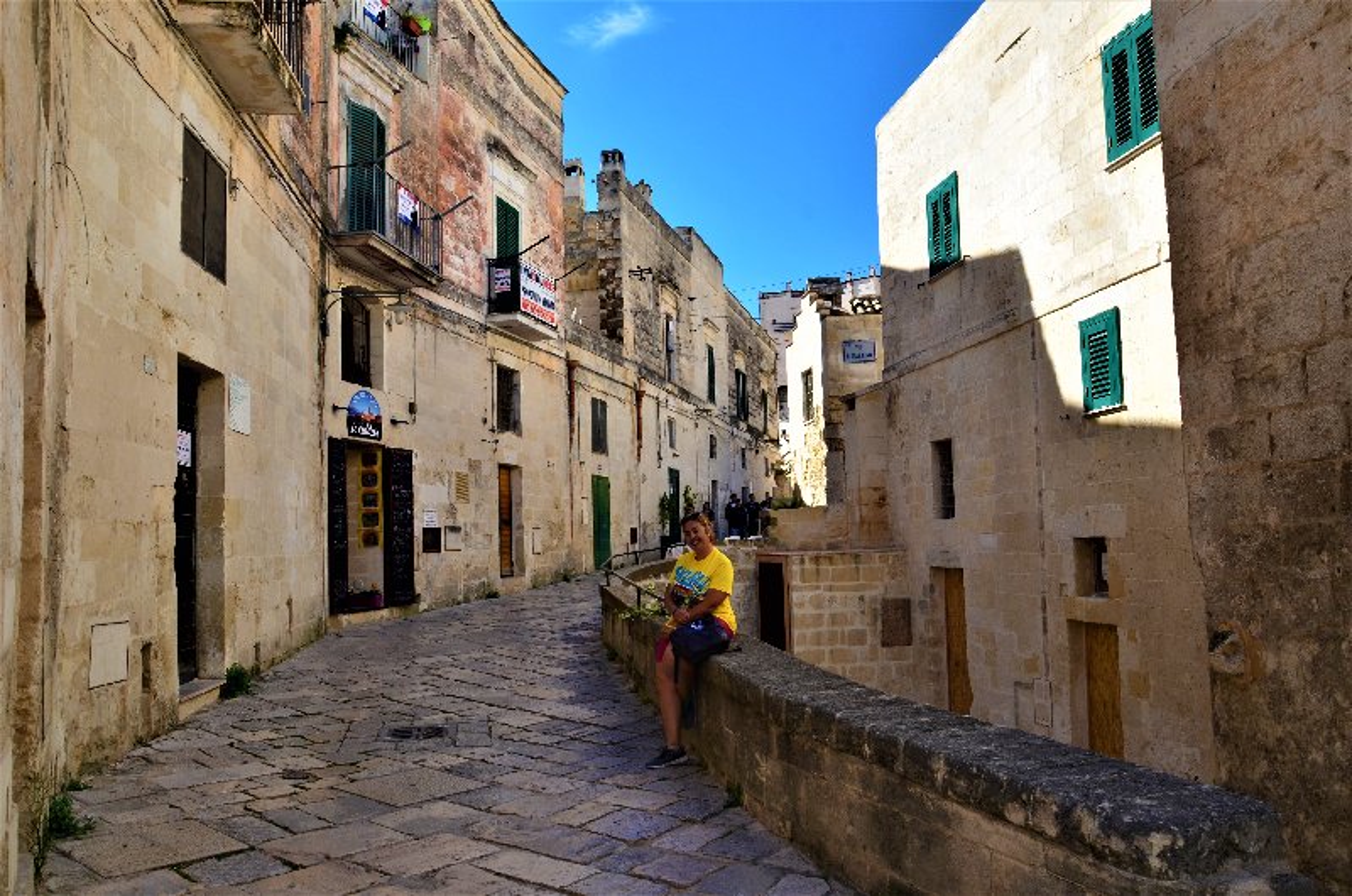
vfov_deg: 47.7
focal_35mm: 27
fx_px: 1012
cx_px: 676
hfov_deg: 67.5
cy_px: 448
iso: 200
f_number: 10
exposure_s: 1/80
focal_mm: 18
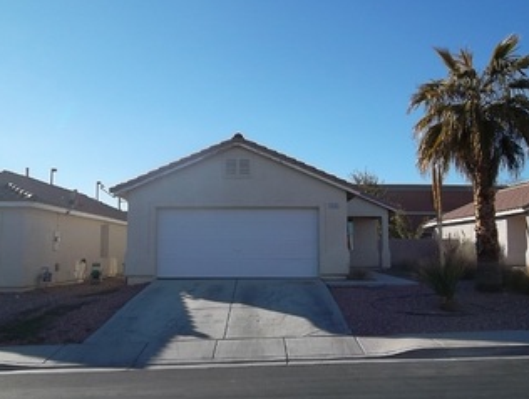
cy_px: 198
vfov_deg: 40.8
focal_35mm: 35
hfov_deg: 52.5
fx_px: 536
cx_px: 280
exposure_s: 1/750
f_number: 3.7
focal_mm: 5.7
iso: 80
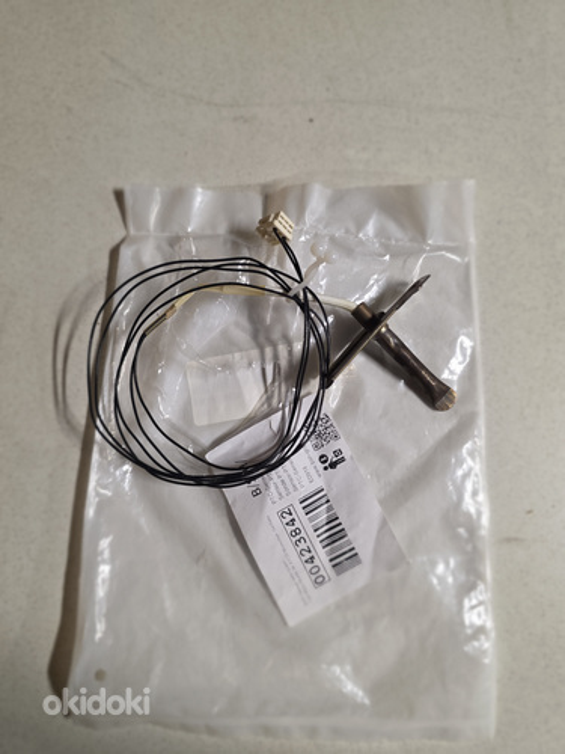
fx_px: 501
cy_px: 377
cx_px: 282
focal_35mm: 23
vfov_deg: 73.9
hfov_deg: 58.9
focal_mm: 6.3
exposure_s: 1/50
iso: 250
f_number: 1.7
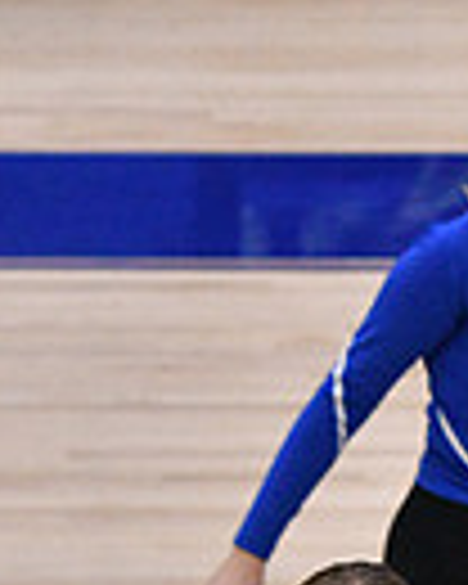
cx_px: 709
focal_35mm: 765
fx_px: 13245
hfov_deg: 2.0
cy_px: 1215
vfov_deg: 2.5
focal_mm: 122
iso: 6400
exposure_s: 1/1250
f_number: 3.2
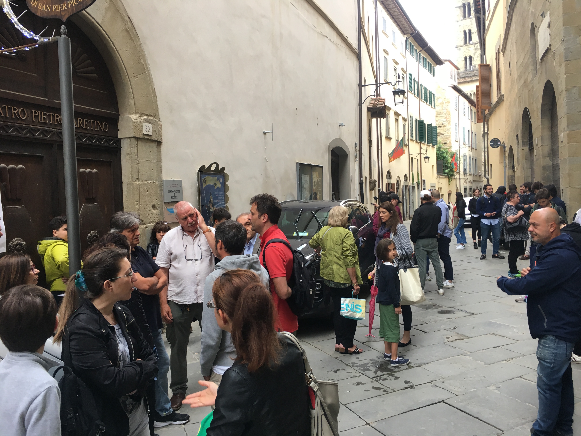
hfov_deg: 61.7
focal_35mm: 29
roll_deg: +1.0
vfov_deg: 48.2
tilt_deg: -2.0
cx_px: 290
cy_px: 218
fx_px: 487
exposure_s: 1/33
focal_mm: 4.15
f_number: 2.2
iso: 25
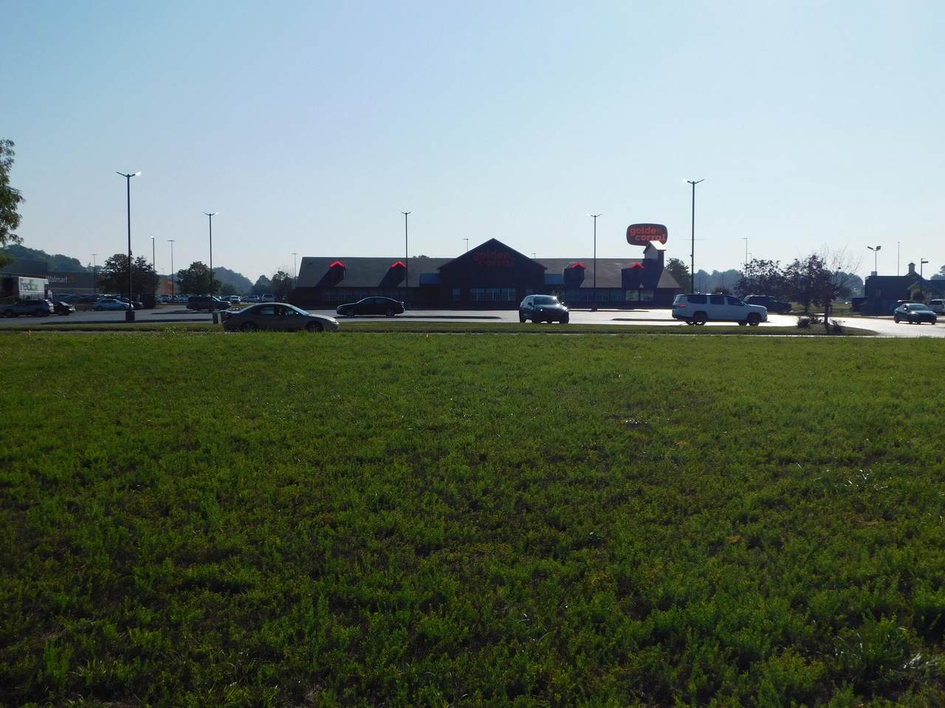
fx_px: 983
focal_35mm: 36
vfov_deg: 39.7
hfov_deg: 51.4
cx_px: 472
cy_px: 354
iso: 125
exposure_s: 1/800
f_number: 7
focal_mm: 6.3
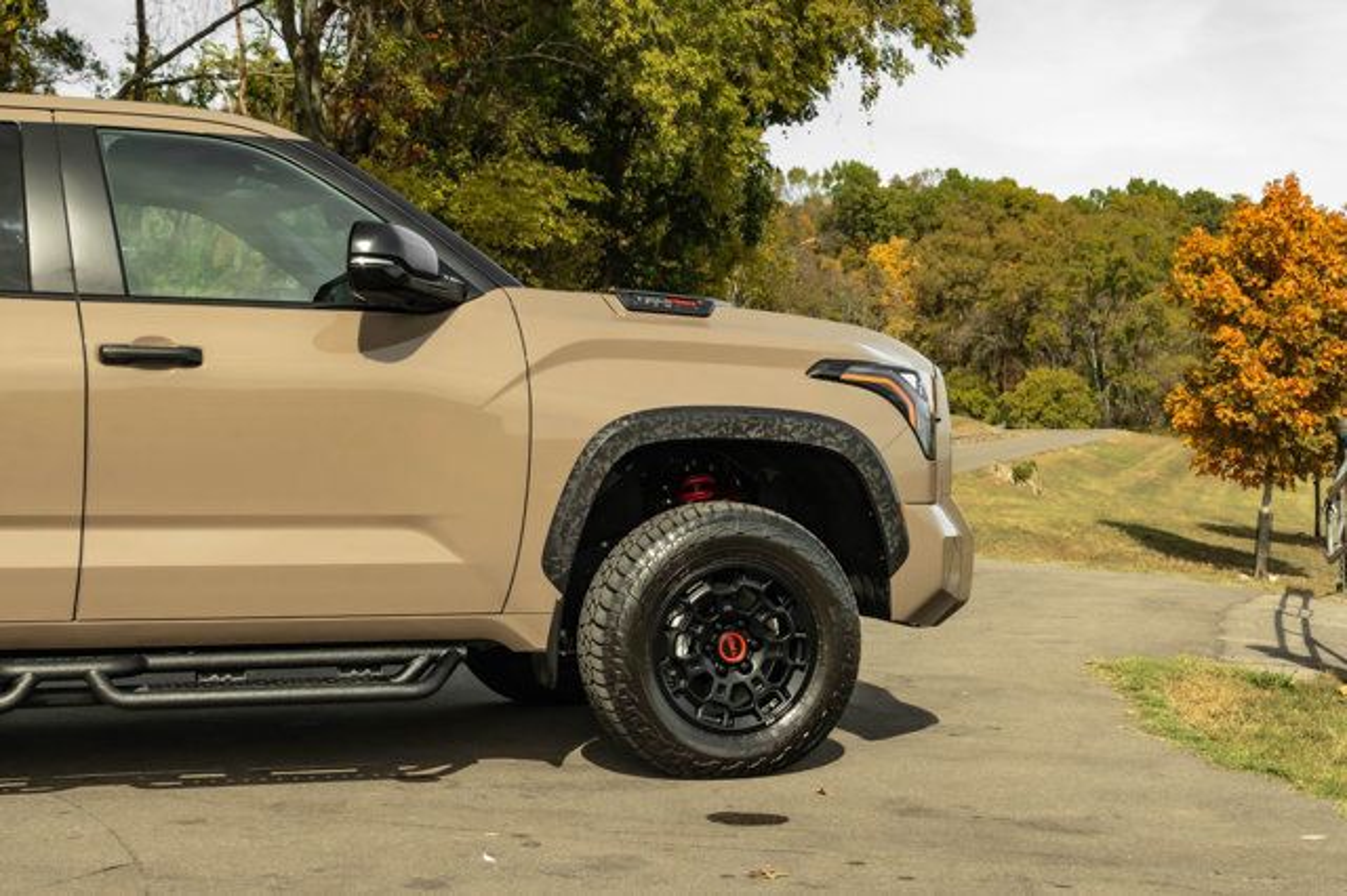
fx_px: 2132
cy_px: 448
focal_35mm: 57
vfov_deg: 23.8
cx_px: 674
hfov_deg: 35.1
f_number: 8
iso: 640
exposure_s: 1/640
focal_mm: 38
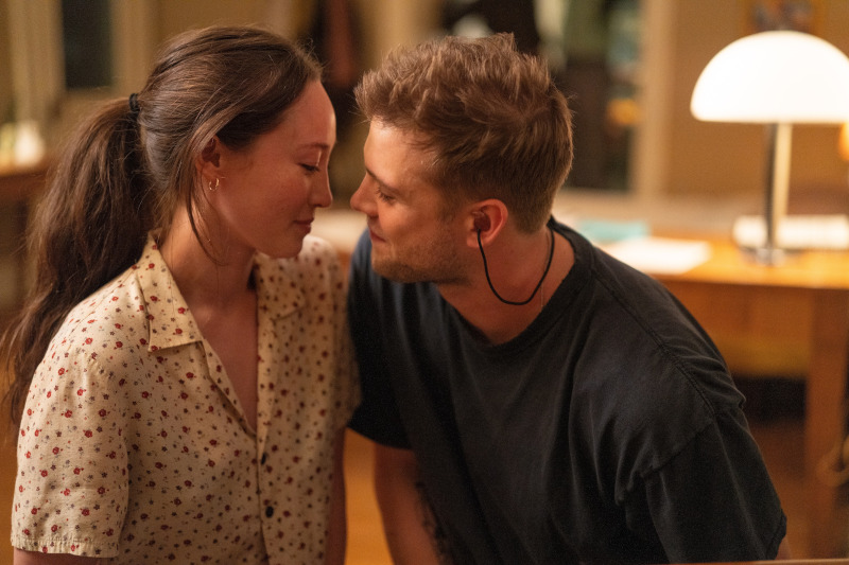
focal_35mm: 50
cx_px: 424
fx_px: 1179
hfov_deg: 39.6
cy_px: 282
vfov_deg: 27.0
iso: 2500
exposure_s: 1/250
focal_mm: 50
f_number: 1.4
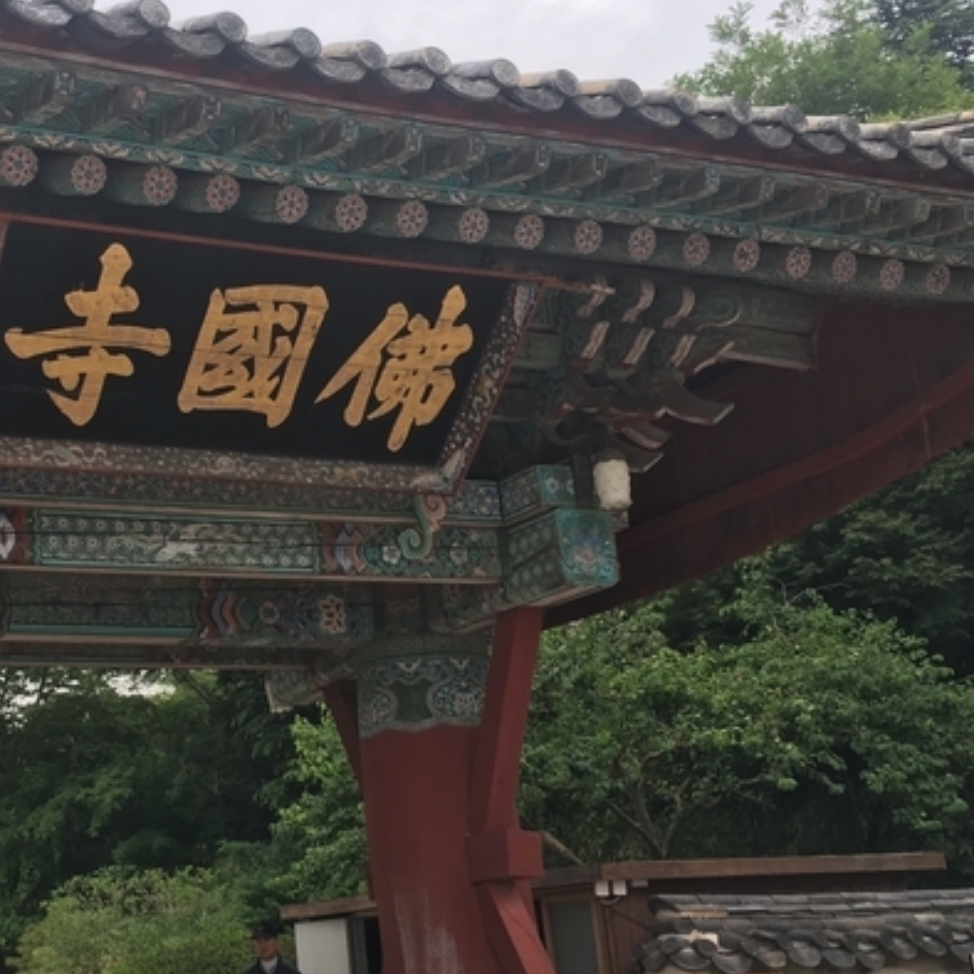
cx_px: 168
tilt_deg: +16.1
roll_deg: +4.0
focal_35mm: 52
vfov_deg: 32.7
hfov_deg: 31.8
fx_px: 1655
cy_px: 561
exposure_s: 1/534
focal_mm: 4.15
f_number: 2.2
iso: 25
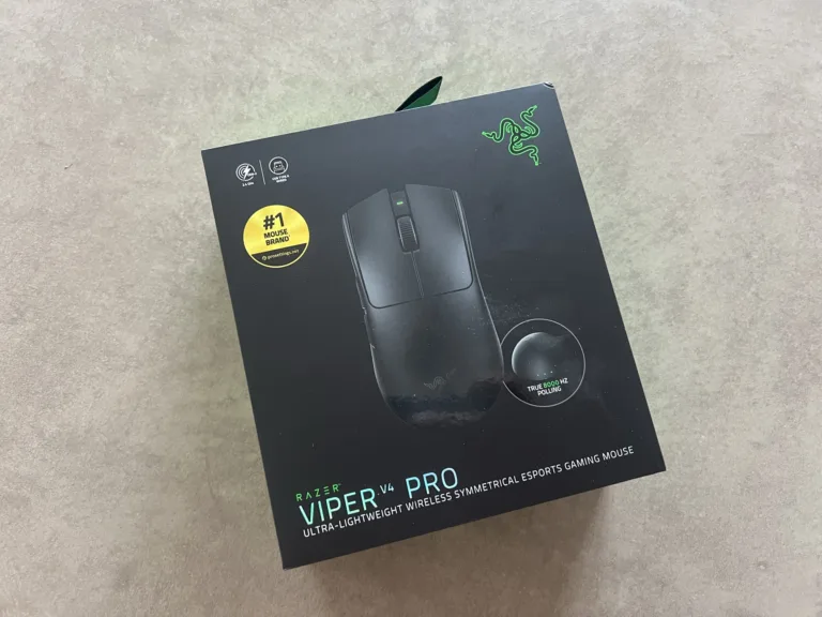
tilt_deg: -79.6
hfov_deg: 67.3
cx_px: 411
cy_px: 308
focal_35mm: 26
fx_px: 617
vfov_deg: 53.1
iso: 250
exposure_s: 1/60
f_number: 1.5
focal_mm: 5.7
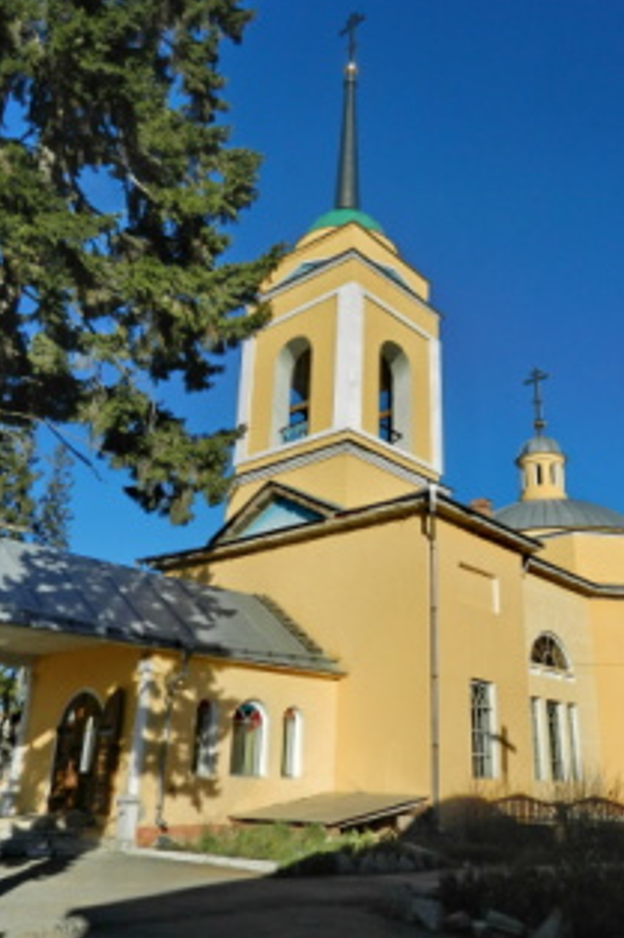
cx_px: 376
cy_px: 481
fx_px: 755
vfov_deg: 63.7
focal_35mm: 29
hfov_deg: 44.7
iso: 160
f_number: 7
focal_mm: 4.5
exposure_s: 1/640
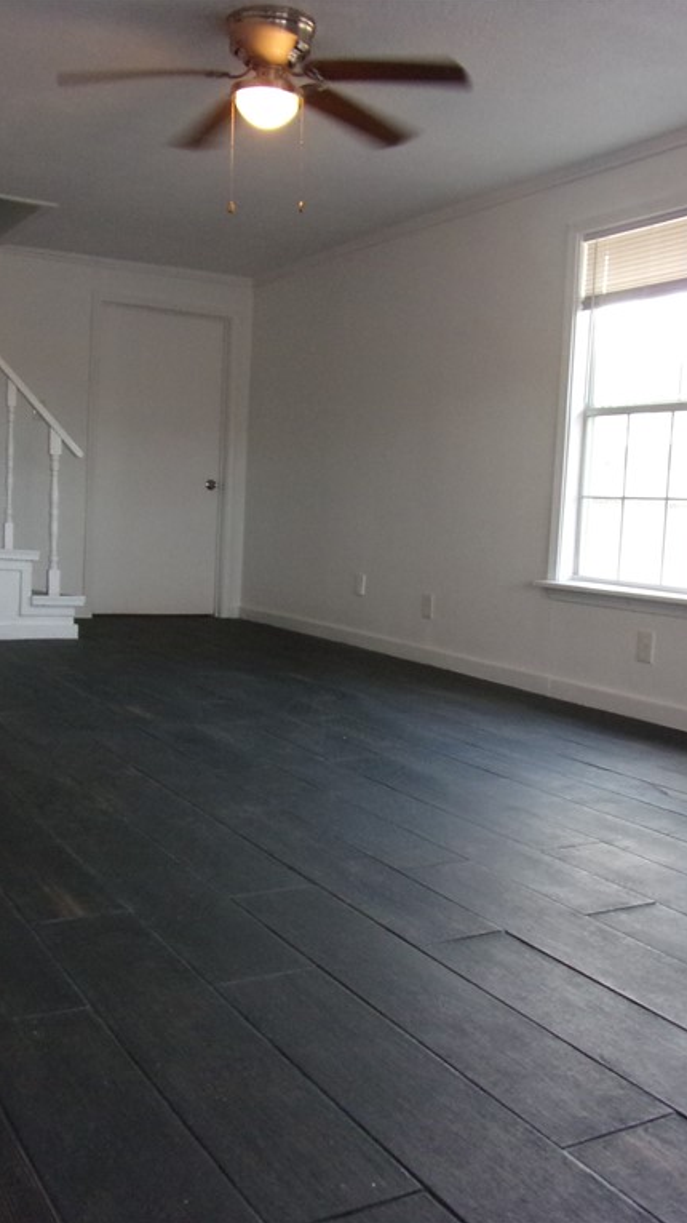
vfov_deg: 56.6
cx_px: 292
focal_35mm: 35
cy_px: 611
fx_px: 1134
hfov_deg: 33.6
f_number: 3.3
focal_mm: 4.3
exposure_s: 1/34
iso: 160
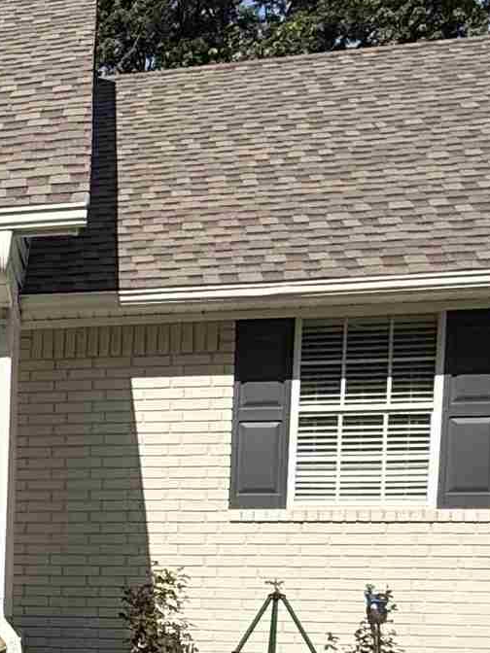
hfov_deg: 19.4
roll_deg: +0.3
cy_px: 614
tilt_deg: -2.9
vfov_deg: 28.8
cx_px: -290
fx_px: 1208
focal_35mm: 64
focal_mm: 2.22
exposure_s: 1/2611
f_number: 2.2
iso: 50
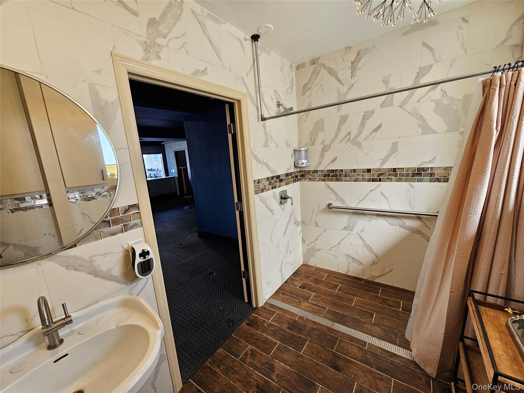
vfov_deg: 89.9
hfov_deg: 106.2
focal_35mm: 13
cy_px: 196
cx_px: 262
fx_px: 197
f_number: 2.2
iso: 64
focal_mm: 2.2
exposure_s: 1/60
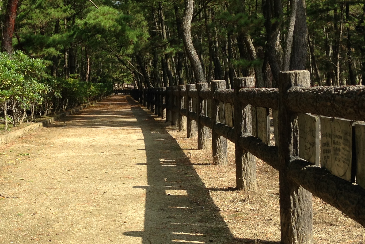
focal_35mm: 72
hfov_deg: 27.8
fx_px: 730
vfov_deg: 18.9
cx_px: 99
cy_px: 113
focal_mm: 4.12
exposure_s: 1/733
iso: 50
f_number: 2.4
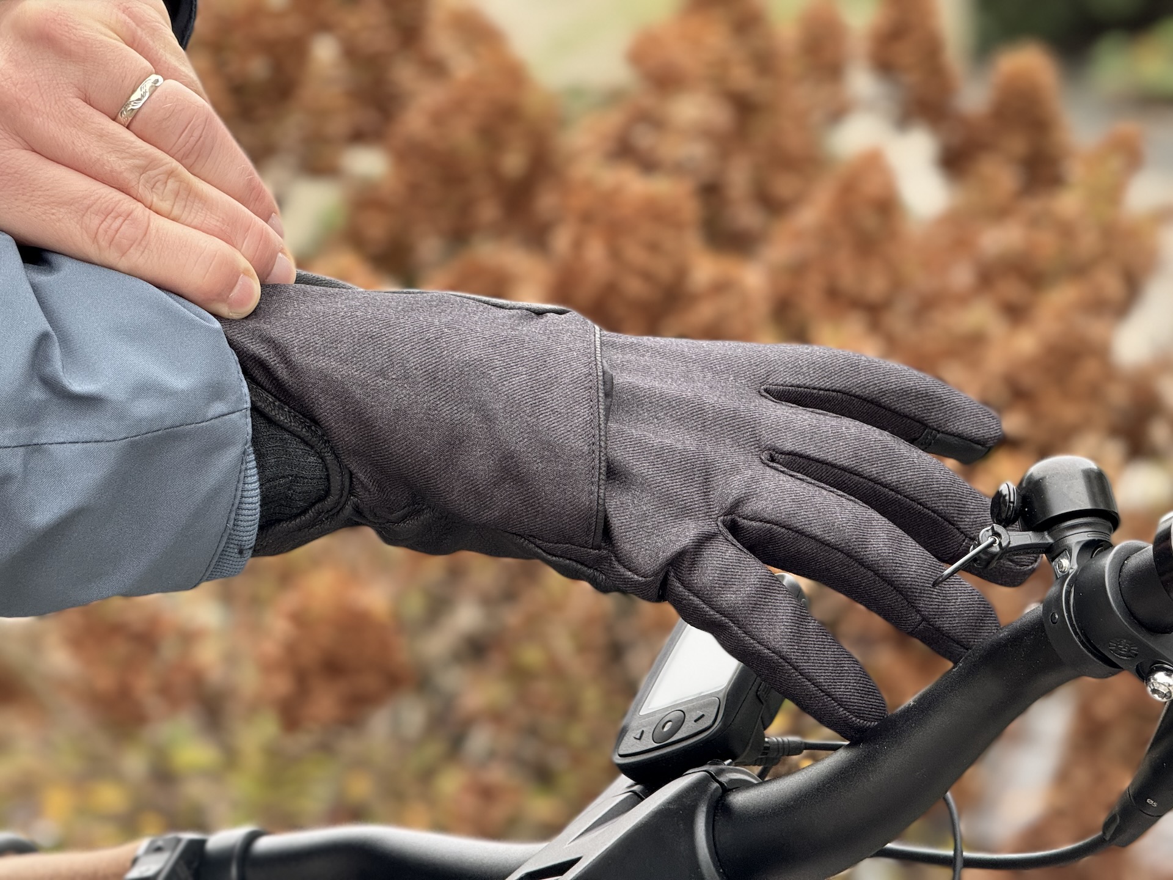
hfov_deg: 16.4
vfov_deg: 12.3
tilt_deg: -10.5
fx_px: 4066
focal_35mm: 120
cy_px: 440
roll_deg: +1.8
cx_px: 586
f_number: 2.8
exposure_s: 1/99
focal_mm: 15.66
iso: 160
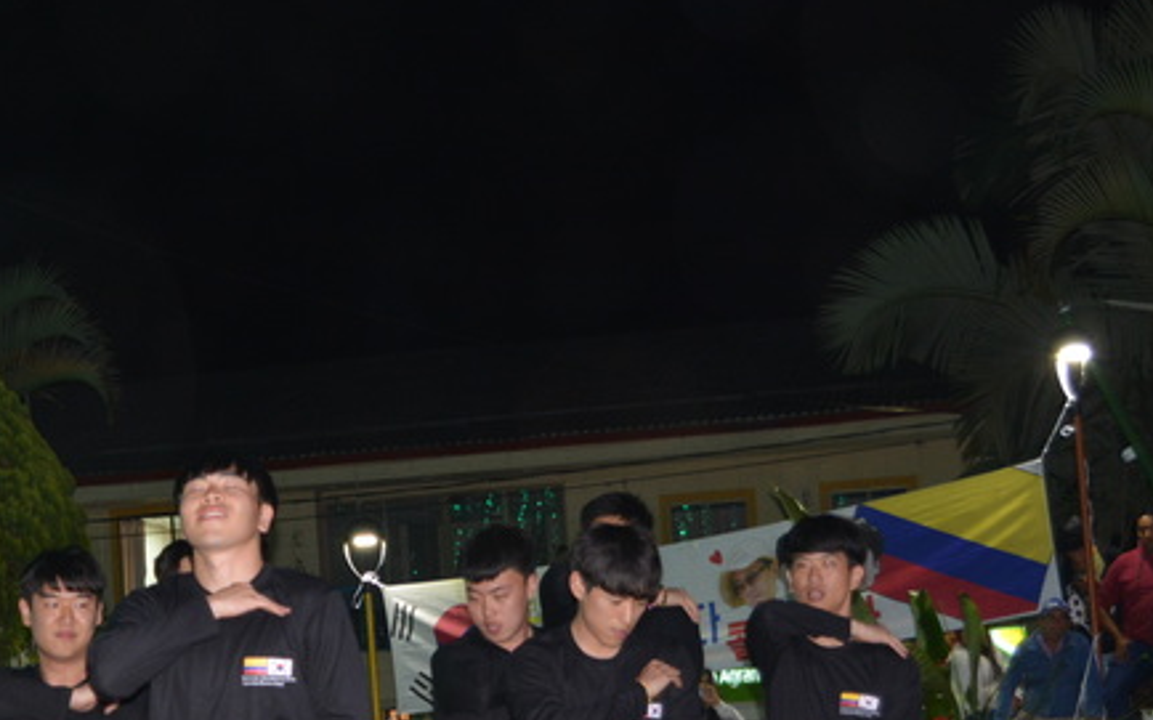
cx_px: 311
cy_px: 655
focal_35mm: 96
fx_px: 3016
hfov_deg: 21.5
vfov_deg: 13.5
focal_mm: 34
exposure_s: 1/30
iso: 900
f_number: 4.5
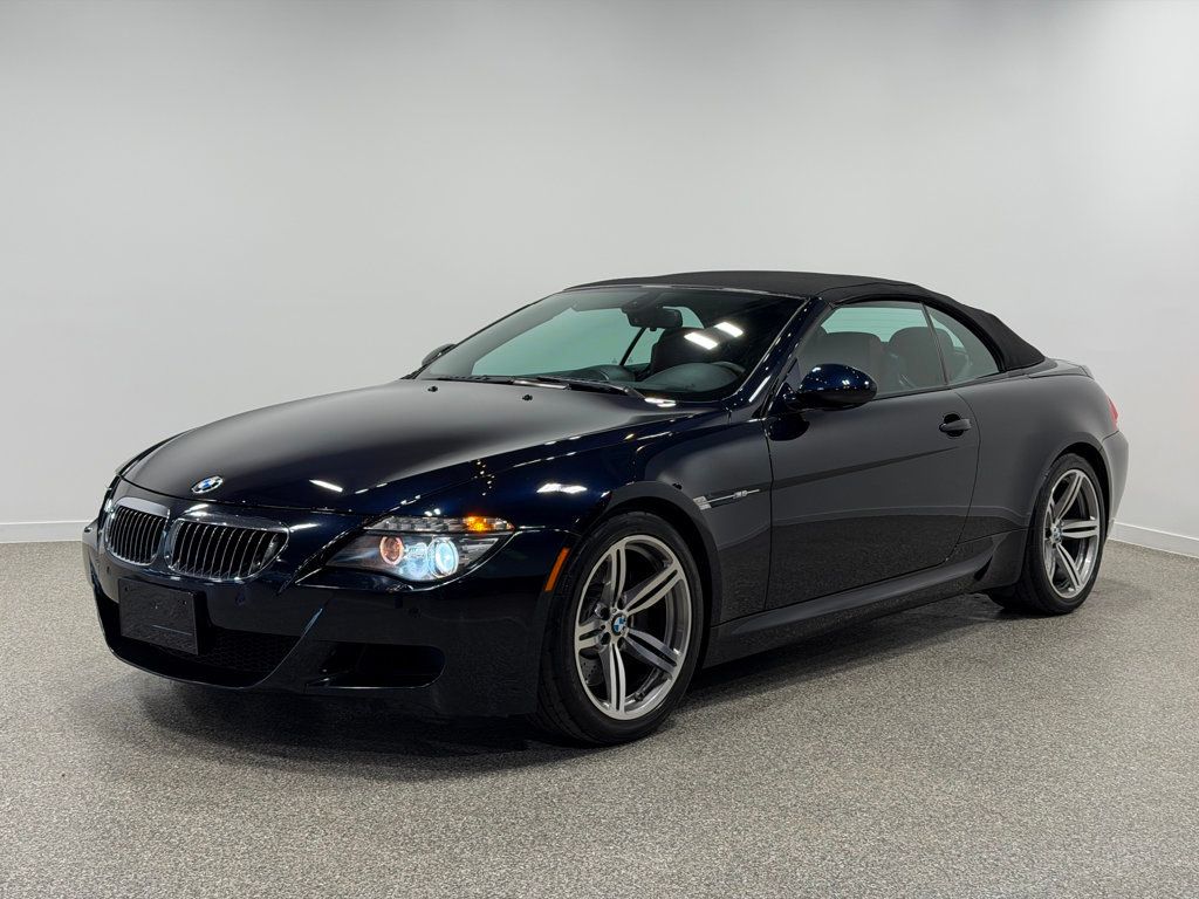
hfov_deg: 39.7
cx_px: 600
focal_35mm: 48
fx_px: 1663
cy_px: 450
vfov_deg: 30.3
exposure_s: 1/237
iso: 64
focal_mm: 6.76
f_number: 1.78
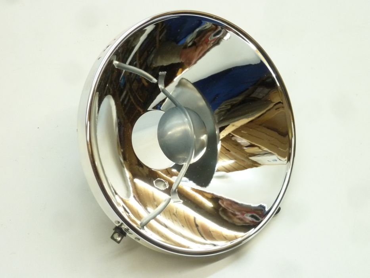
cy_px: 139
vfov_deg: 24.8
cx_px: 185
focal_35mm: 59
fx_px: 631
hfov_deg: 32.7
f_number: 3.9
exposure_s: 1/40
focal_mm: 9.7
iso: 400
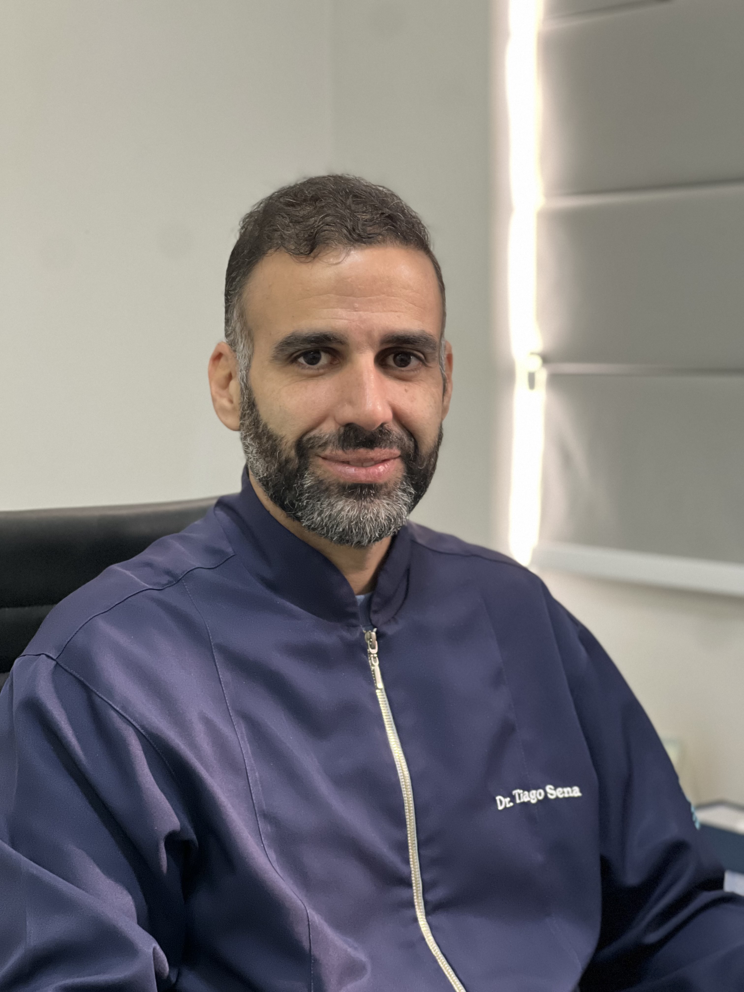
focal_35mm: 77
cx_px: 372
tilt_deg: -3.0
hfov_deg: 19.1
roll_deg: +0.5
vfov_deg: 25.3
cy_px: 496
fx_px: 2207
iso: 400
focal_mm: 9
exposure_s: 1/40
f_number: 2.8
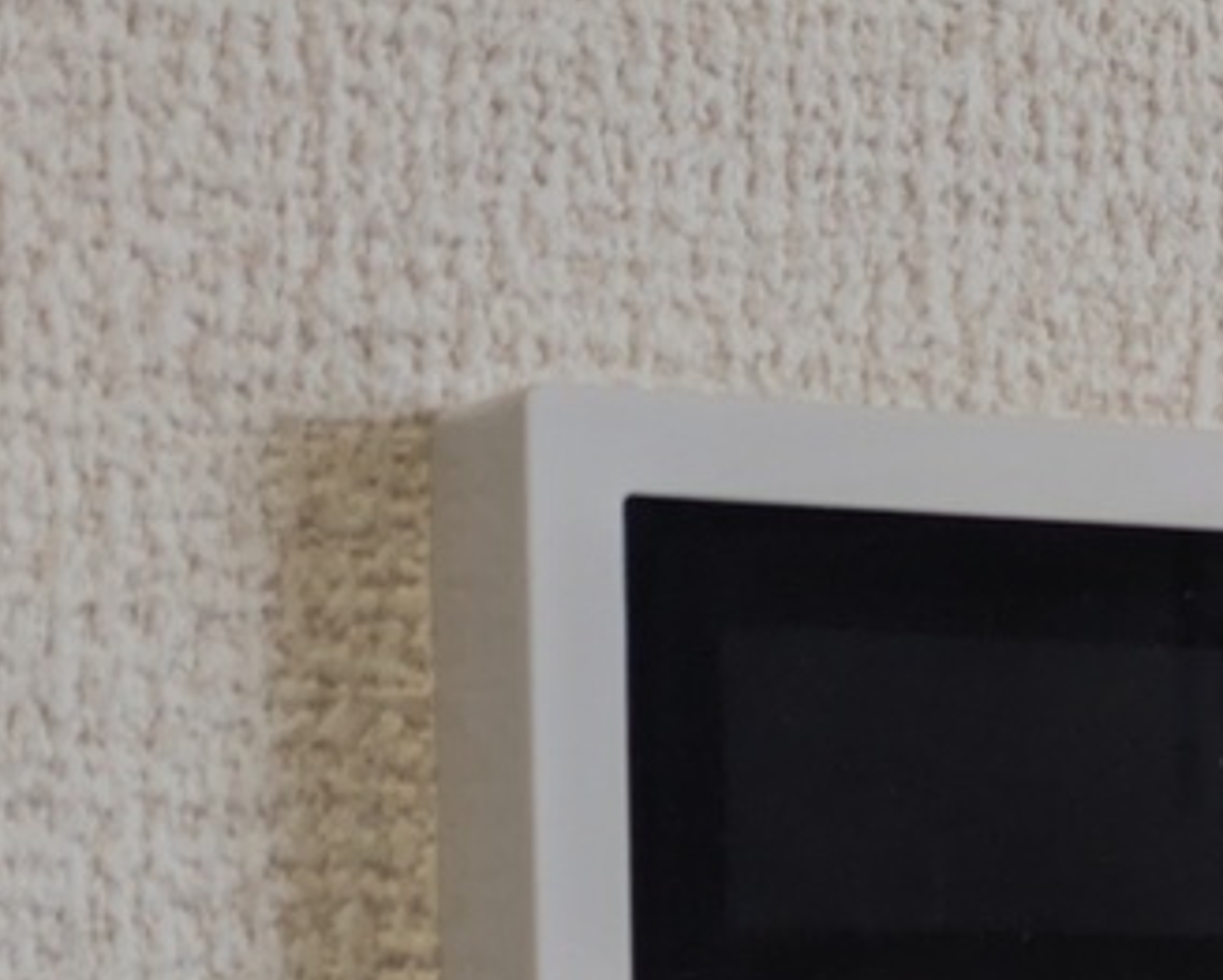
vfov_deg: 10.4
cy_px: 1272
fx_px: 5288
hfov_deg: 13.0
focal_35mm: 146
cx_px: 1249
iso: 139
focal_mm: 5.43
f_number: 1.89
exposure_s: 1/120
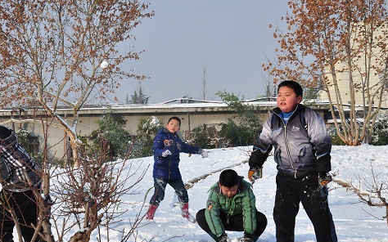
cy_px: 136
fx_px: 715
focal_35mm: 68
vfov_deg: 19.2
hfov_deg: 30.3
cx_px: 165
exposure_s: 1/500
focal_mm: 35
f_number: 8
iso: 200
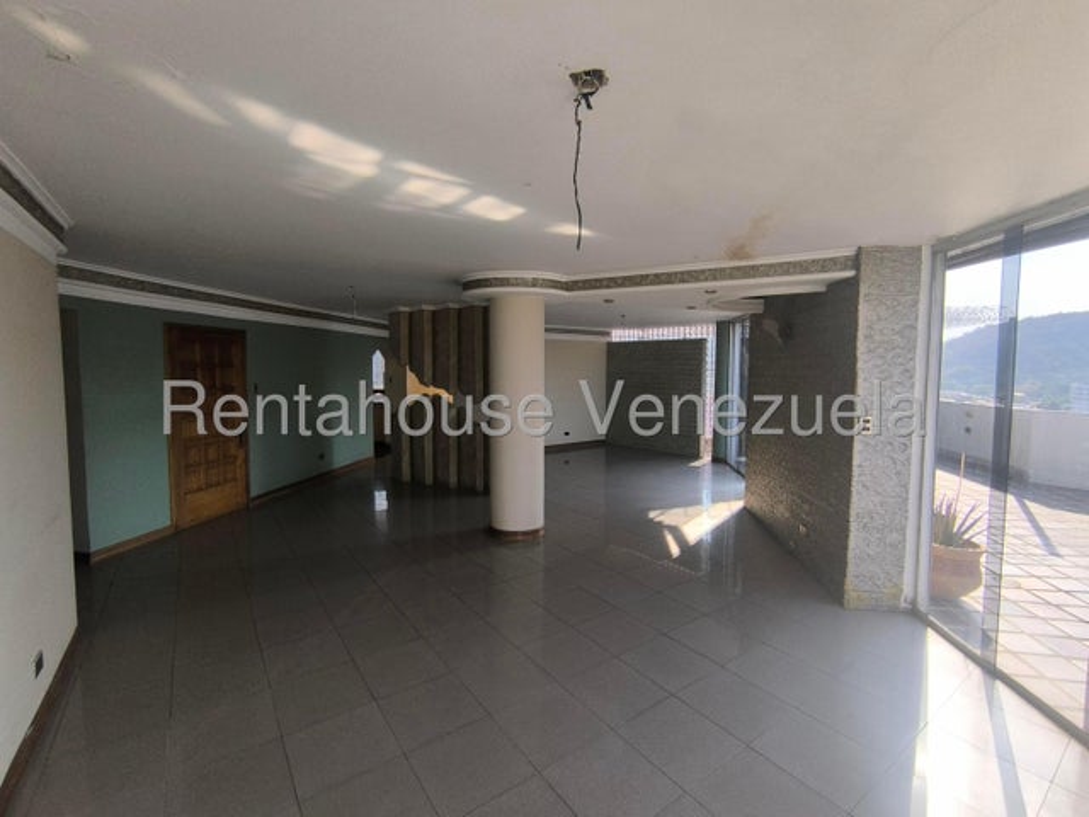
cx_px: 544
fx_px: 503
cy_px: 408
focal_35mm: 16
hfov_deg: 94.5
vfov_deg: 78.1
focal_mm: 1.65
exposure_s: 1/260
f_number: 2.2
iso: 50
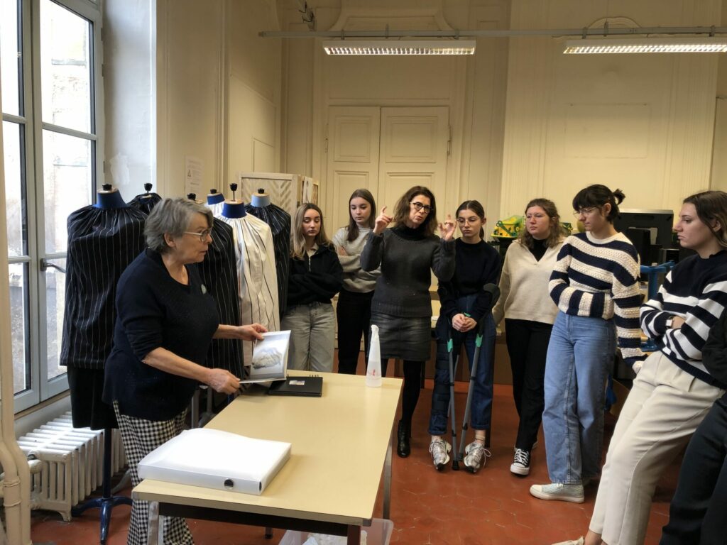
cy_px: 272
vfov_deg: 49.7
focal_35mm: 28
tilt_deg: -5.2
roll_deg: -1.3
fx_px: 588
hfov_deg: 63.4
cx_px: 364
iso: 32
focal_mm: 4
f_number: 1.8
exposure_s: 1/20
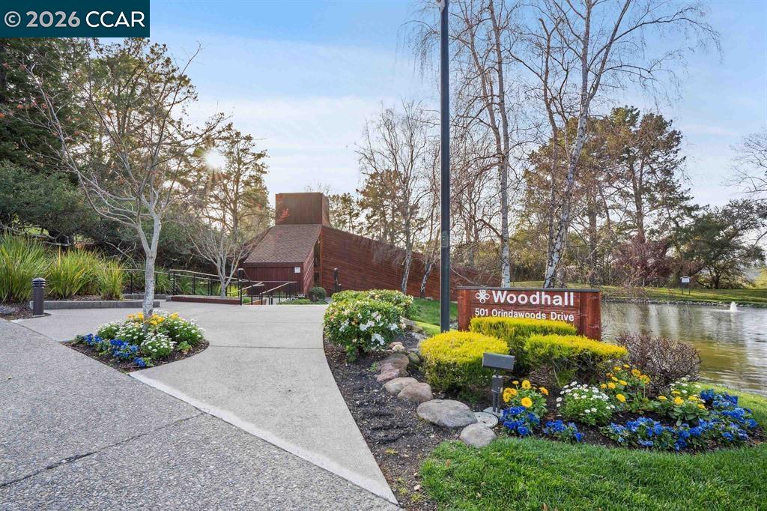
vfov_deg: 67.3
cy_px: 256
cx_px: 384
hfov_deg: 90.0
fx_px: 383
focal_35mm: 18
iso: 200
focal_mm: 18
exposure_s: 1/60
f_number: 11
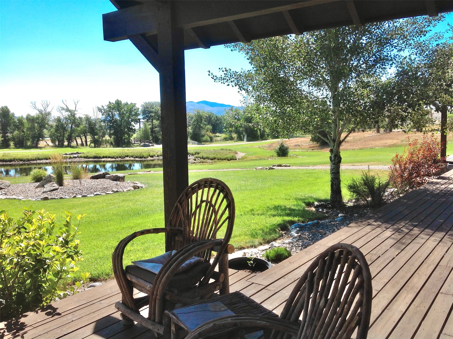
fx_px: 457
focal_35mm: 35
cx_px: 226
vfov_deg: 40.6
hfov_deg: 52.7
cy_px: 170
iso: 50
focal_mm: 4.28
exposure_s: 1/1592
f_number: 2.4
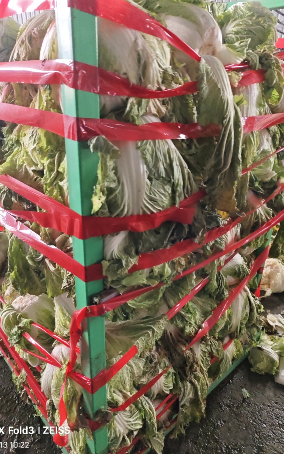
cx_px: 132
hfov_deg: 49.2
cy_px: 227
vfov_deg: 72.5
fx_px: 310
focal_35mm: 25
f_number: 1.75
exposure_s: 1/293
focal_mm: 5.5
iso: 6804
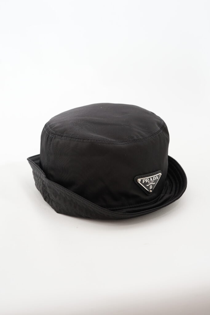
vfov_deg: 39.6
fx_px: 437
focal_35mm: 50
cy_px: 158
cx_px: 105
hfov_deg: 27.0
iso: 640
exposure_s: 1/13
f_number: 6.3
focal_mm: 50
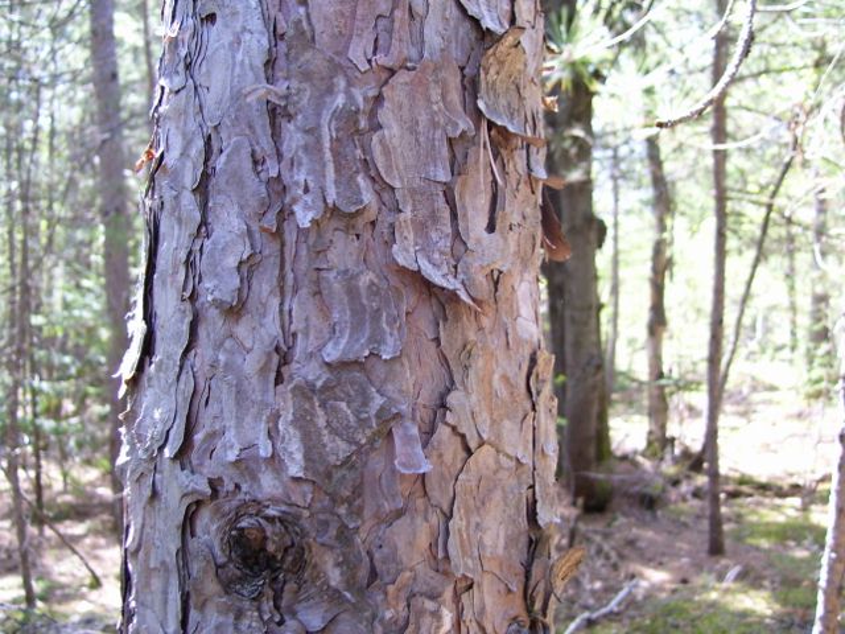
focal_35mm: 37
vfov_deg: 38.7
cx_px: 422
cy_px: 317
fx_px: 903
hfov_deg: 50.1
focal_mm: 6
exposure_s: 1/60
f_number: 2.7
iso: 80
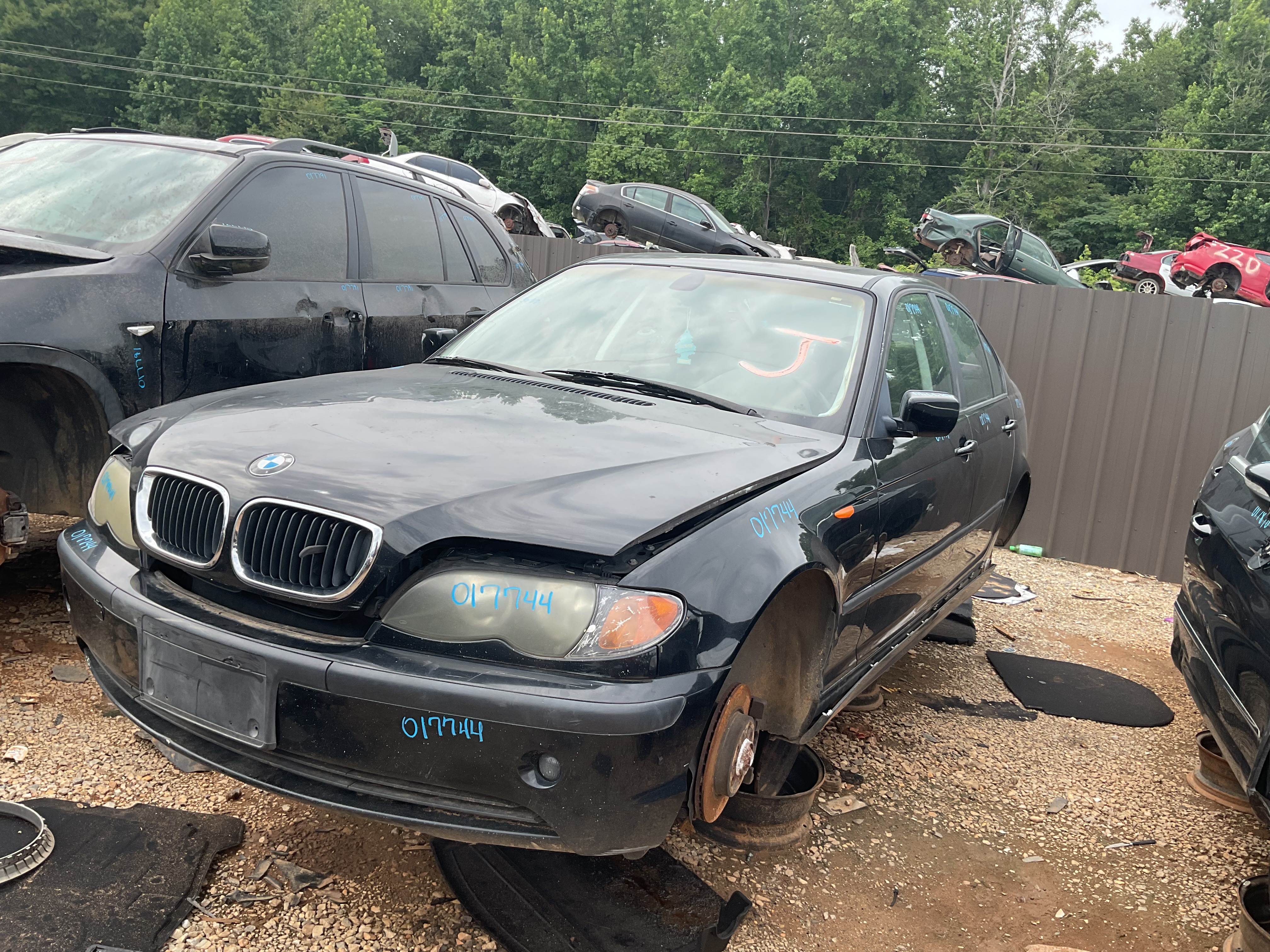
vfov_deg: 48.2
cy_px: 476
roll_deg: -5.0
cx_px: 635
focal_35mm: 29
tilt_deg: -11.8
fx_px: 1064
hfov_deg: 61.7
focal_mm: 3
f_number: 1.8
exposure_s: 1/574
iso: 16
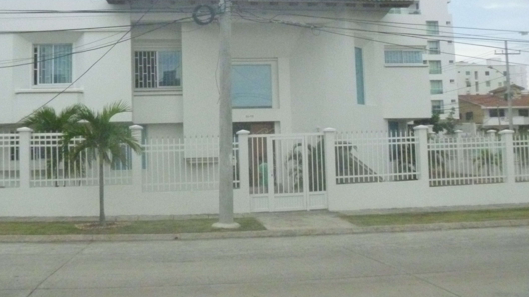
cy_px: 116
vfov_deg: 30.3
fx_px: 547
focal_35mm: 39
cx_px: 260
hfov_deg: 51.6
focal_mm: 6.3
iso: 1600
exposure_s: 1/1600
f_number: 5.6
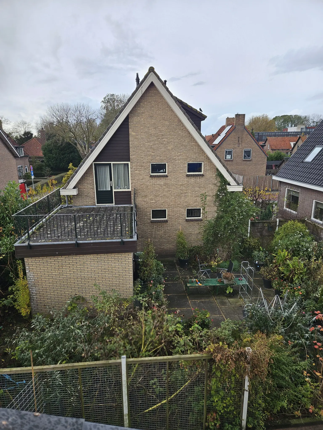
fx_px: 286
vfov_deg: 73.9
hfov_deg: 58.9
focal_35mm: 23
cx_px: 162
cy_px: 215
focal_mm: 5.4
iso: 25
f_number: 1.8
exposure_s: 1/279
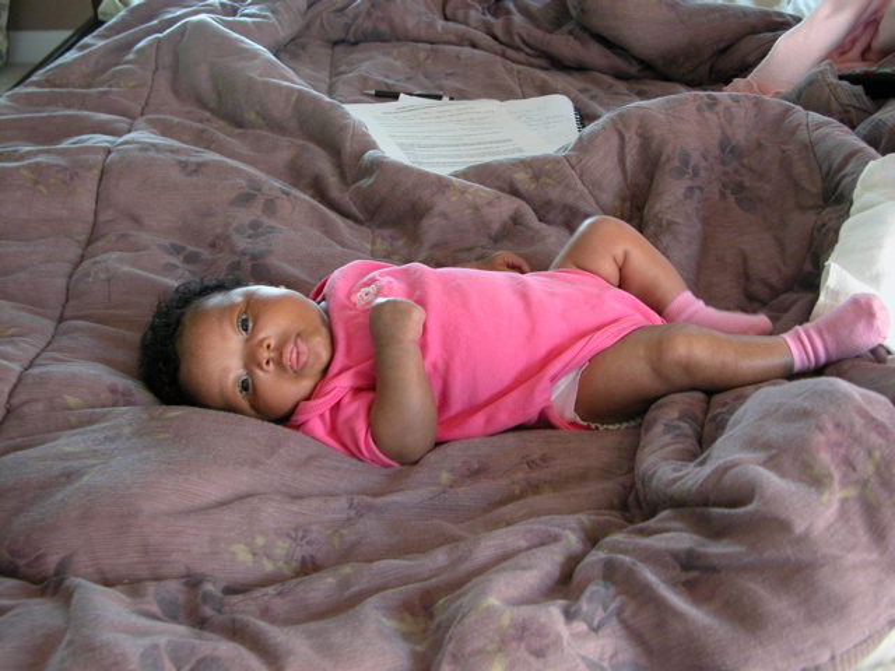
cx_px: 448
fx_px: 957
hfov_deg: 50.1
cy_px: 336
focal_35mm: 37
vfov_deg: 38.7
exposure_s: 1/4.7
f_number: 2.8
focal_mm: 9.5
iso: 362
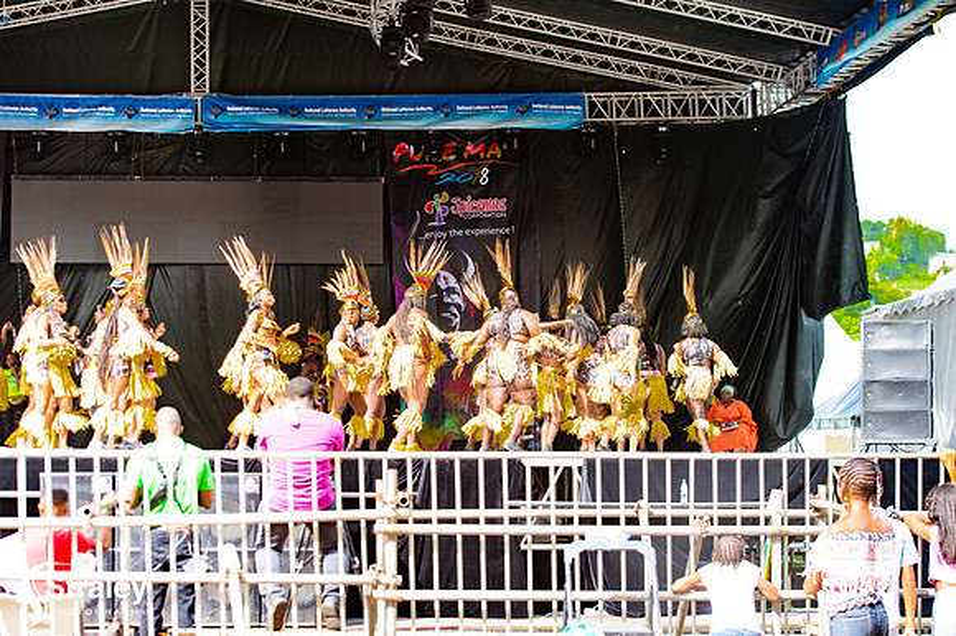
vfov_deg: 19.4
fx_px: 1858
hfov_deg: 28.9
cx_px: 478
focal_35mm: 70
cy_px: 318
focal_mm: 70
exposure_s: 1/200
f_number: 5.6
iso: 160
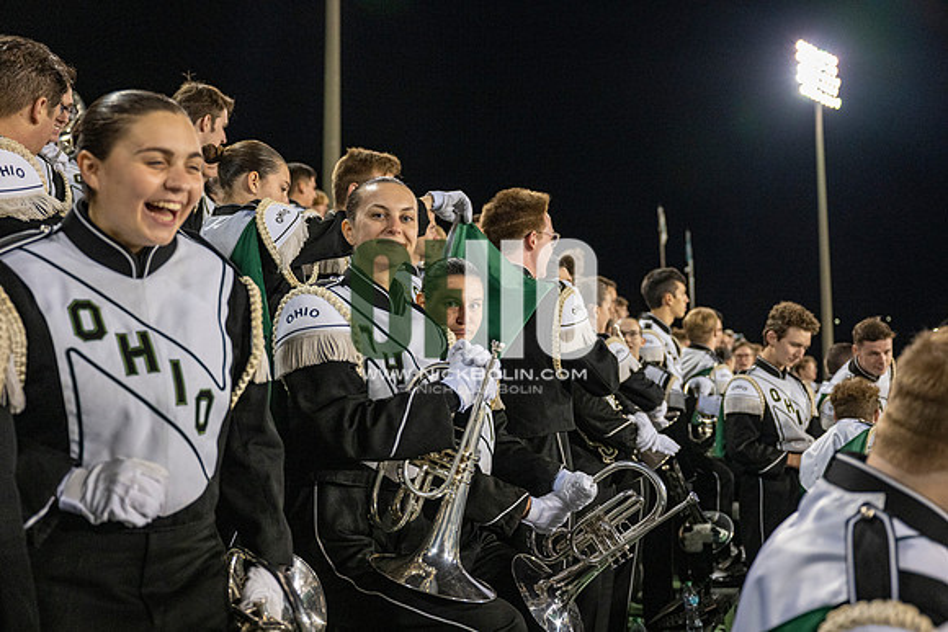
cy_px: 316
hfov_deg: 48.4
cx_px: 474
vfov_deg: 33.4
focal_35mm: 40
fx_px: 1054
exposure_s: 1/500
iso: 2000
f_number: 3.2
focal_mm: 40
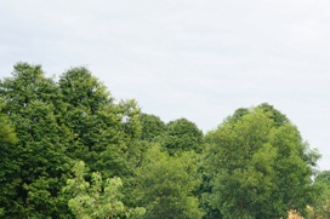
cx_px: 343
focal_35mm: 109
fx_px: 999
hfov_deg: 18.2
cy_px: 227
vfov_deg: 12.4
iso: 200
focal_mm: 30
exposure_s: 1/100
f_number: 6.3
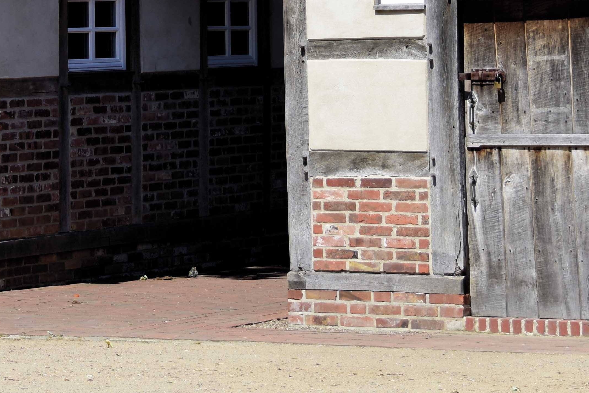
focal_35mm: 230
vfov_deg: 5.9
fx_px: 3769
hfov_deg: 8.9
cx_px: 205
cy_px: -50
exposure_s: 1/400
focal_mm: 55
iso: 125
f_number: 6.3
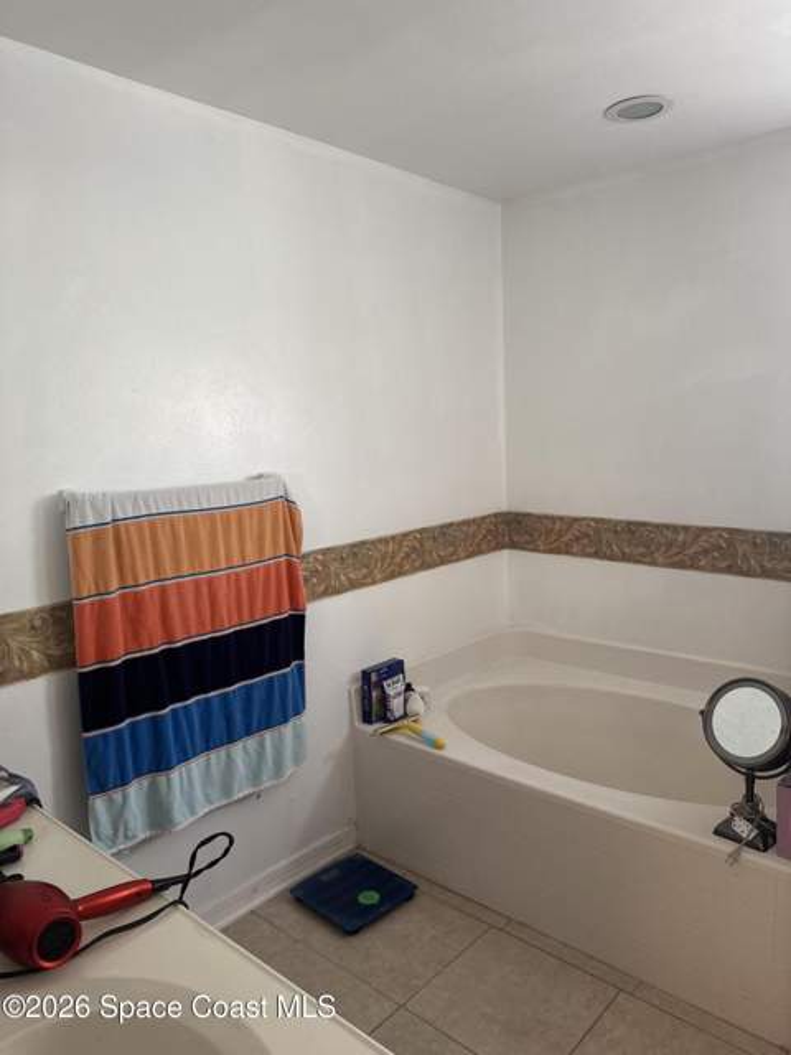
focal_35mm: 24
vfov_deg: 71.6
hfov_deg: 56.8
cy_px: 528
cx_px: 396
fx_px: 731
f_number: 1.78
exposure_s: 1/60
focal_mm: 6.76
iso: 160
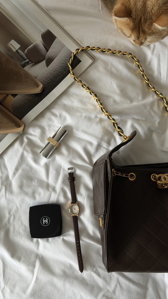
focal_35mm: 53
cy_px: 149
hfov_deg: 22.6
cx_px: 94
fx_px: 420
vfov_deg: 39.2
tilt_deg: -84.5
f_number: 1.78
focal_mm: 6.76
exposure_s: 1/60
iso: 100
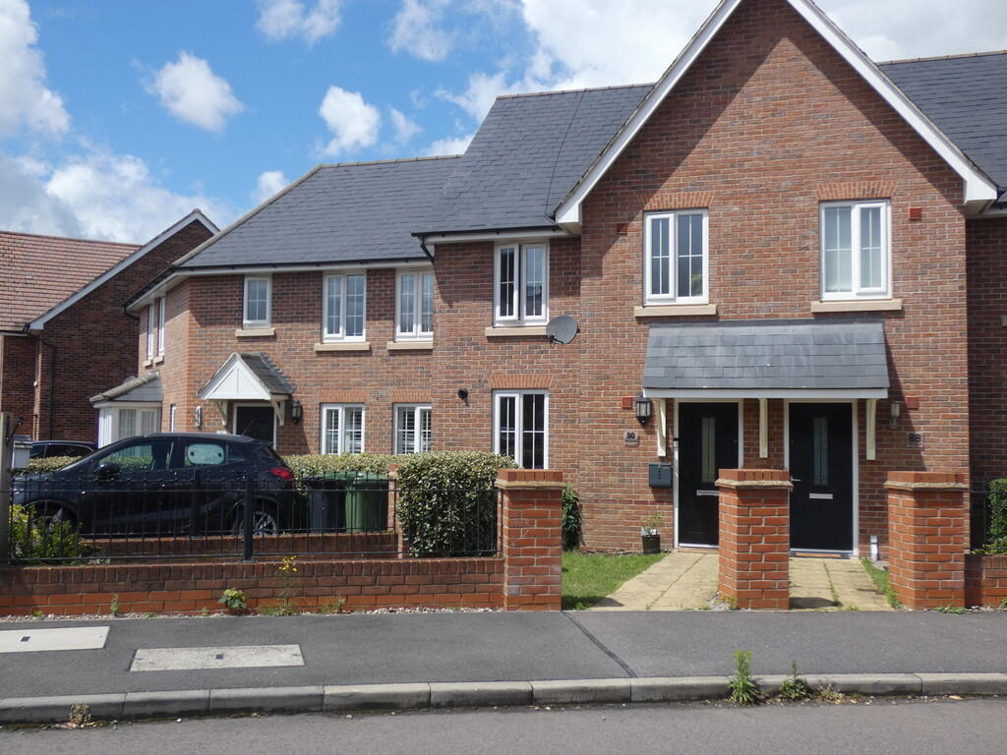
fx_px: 960
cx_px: 504
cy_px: 378
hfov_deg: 55.4
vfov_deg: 42.9
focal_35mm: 33
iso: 80
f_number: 3.4
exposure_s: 1/1000
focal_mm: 6
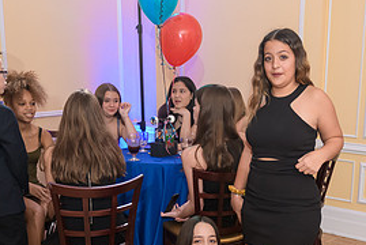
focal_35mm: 56
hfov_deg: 35.3
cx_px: 239
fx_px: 570
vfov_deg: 23.8
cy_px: 202
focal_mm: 26
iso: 1250
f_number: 3.2
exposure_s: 1/125
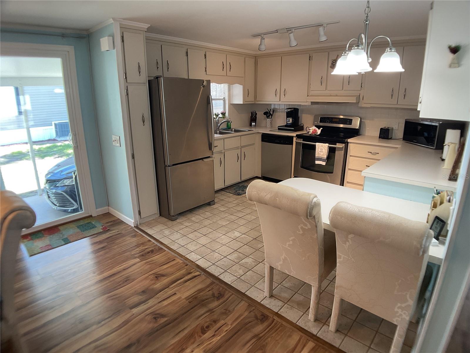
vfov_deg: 48.2
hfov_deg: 61.7
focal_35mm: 29
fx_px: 394
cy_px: 176
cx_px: 235
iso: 50
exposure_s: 1/60
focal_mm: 3
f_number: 1.8
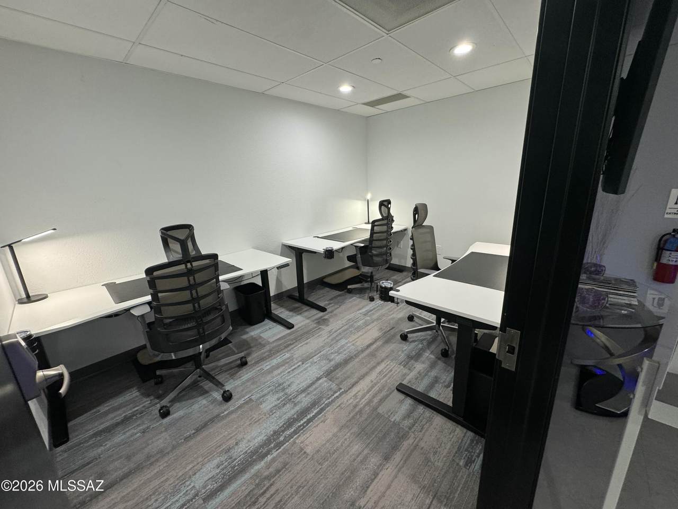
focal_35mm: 14
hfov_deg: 102.1
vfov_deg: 85.7
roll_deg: +2.5
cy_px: 254
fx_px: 274
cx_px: 339
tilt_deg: -16.4
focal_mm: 2.22
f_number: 2.2
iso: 200
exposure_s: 1/60
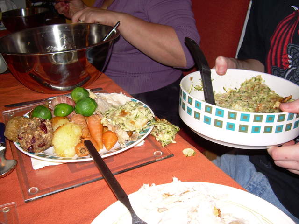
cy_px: 112
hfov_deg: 49.0
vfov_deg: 37.7
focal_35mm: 38
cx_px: 150
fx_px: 328
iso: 50
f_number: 2.8
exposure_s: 1/60
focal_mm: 6.3
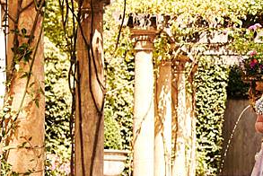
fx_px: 1872
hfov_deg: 8.0
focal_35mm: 256
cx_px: 309
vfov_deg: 5.4
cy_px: 135
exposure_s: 1/800
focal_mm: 50
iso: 400
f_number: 3.6
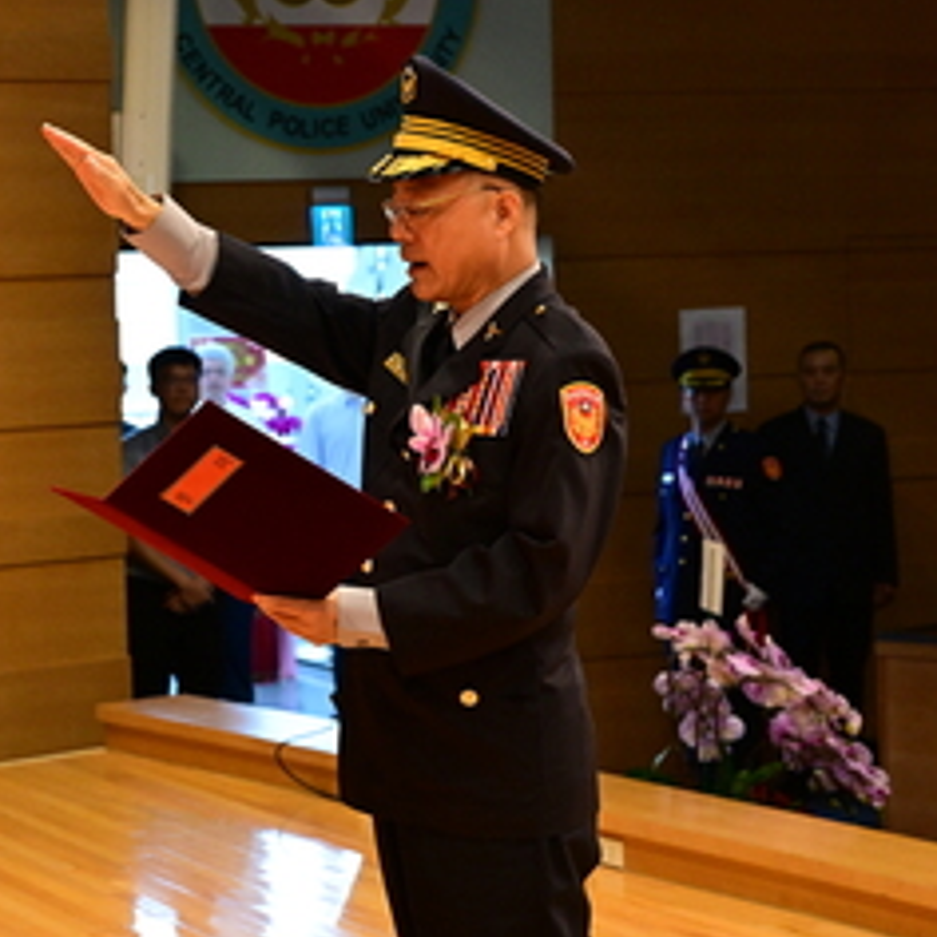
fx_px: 3491
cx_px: 242
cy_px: 498
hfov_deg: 15.2
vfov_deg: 15.3
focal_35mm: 114
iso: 5000
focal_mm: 79
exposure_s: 1/200
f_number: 8
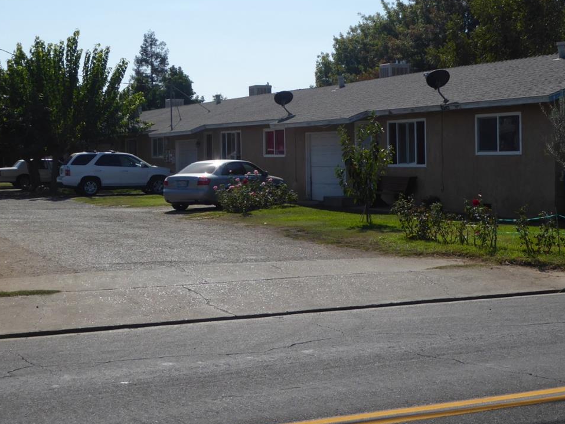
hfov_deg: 28.0
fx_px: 1126
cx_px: 368
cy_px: 154
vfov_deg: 21.2
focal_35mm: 69
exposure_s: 1/1000
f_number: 3.9
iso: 80
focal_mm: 7.8
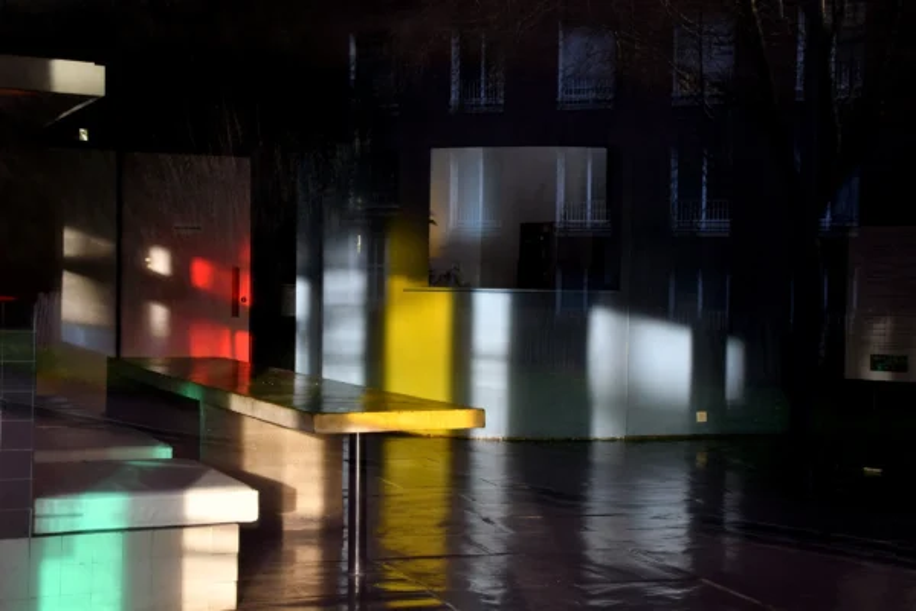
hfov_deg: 33.4
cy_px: 306
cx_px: 458
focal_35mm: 60
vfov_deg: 22.6
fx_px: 1527
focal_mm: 40
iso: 320
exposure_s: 1/160
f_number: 5.6
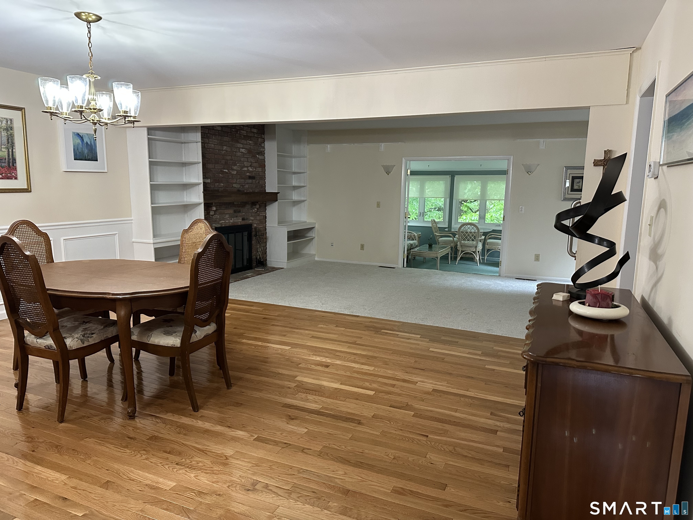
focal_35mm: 24
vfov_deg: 56.8
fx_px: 480
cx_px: 346
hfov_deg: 71.6
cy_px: 260
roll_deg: -0.6
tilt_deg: -9.4
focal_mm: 6.86
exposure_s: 1/60
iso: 500
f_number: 1.78
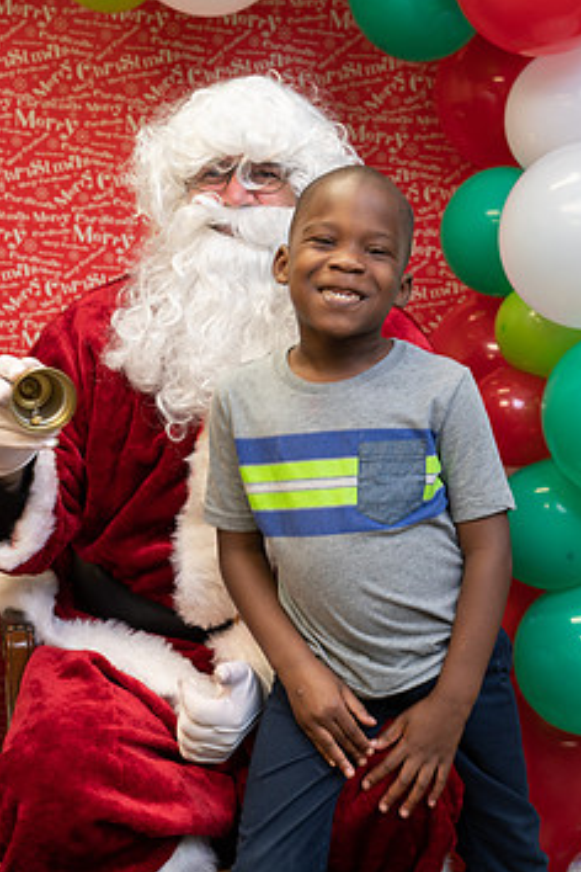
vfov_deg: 32.9
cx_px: 364
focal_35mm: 61
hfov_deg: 22.2
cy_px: 470
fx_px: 1477
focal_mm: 48
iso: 640
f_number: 4.5
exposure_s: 1/30
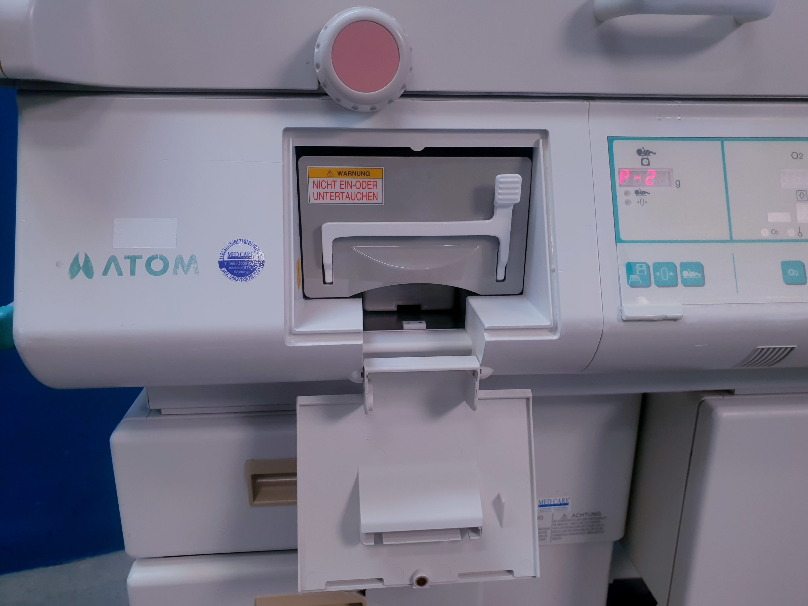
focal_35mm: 26
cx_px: 404
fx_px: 607
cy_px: 303
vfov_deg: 53.1
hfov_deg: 67.3
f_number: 2.4
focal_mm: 4.3
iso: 64
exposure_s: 1/100
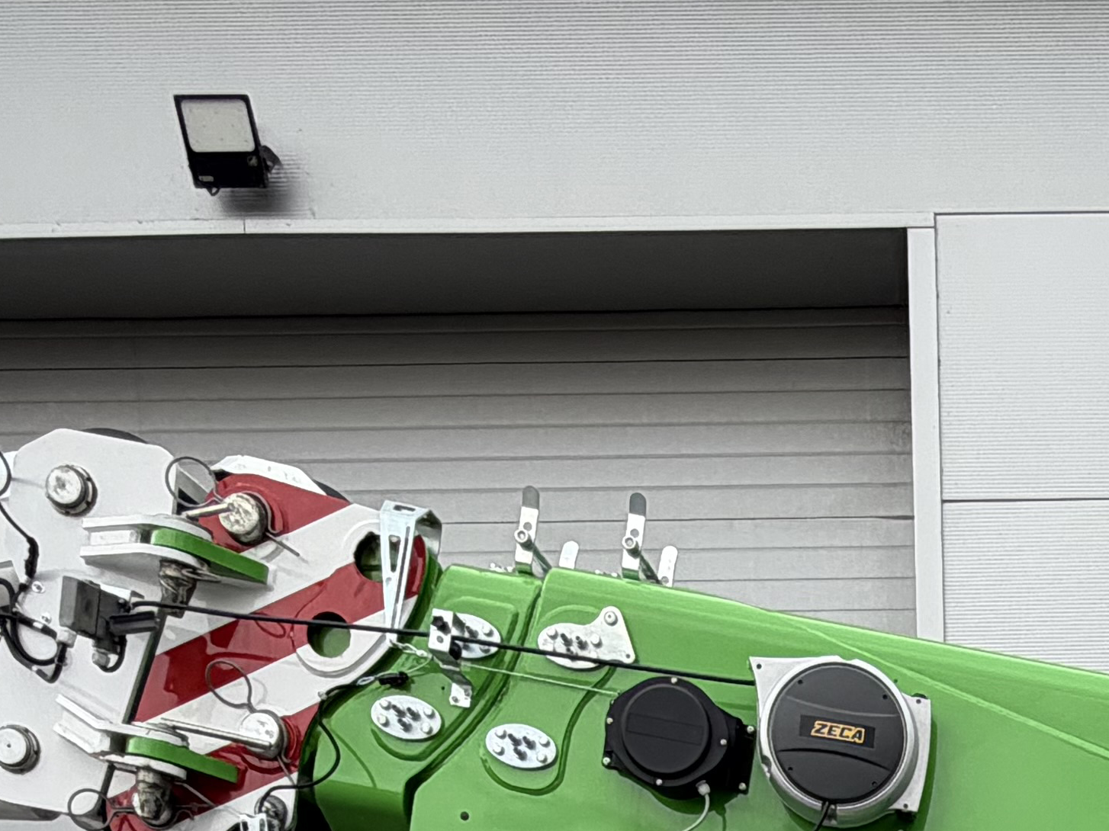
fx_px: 1762
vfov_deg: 20.6
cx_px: 1095
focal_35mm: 55
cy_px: 1394
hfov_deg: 32.3
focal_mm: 2.22
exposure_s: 1/502
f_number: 2.2
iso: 50
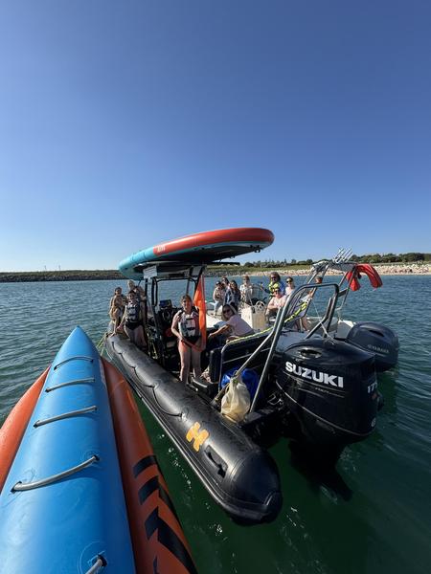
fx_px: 232
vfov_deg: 102.1
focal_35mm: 14
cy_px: 287
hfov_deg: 85.7
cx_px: 216
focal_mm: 2.22
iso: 40
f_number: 2.2
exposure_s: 1/1536
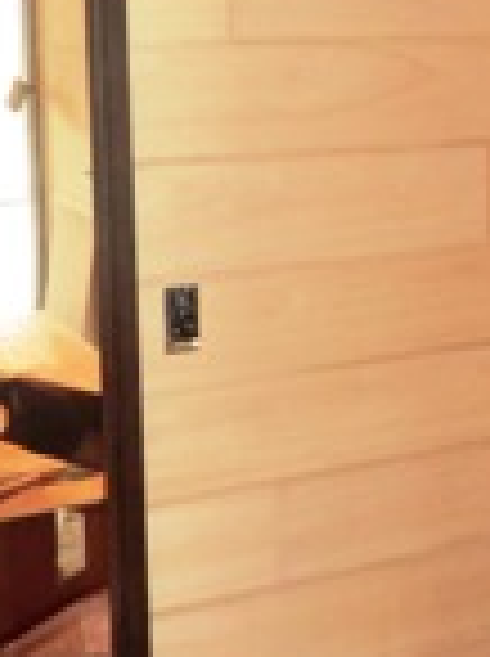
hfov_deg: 17.7
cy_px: 220
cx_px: 548
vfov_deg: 24.3
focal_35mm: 80
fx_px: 1514
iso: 400
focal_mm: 4.7
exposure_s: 1/60
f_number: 2.8
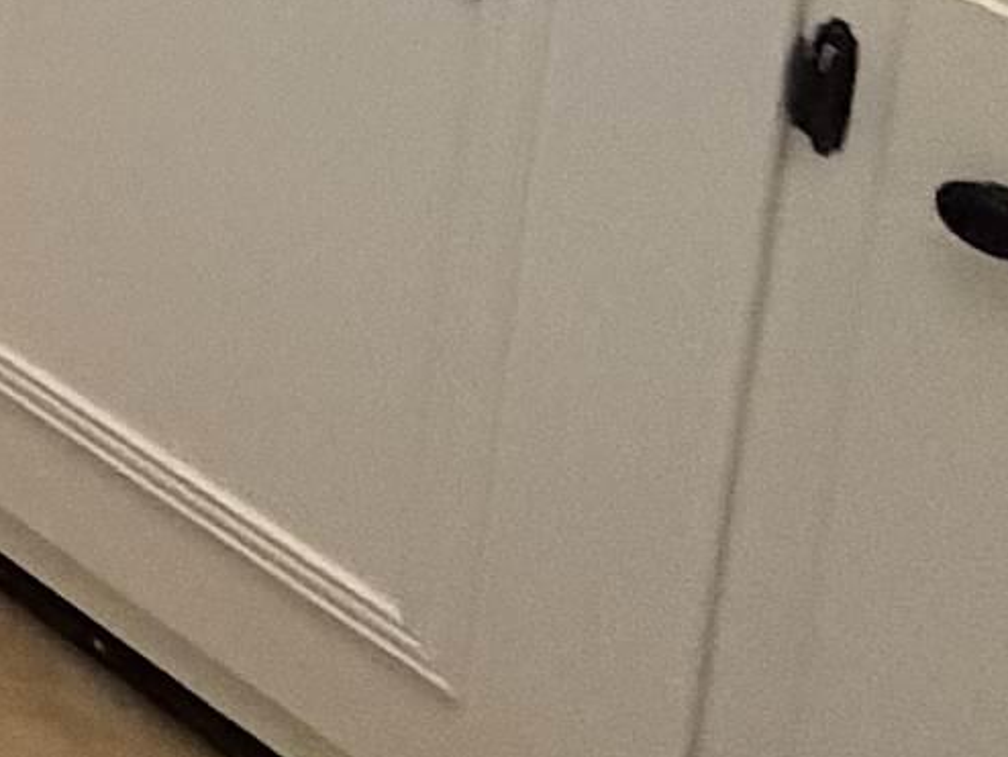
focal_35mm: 87
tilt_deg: -6.3
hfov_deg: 11.2
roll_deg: +1.2
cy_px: -1514
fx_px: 2535
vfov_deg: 11.0
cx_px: -2094
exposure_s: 1/60
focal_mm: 2.22
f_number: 2.2
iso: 400
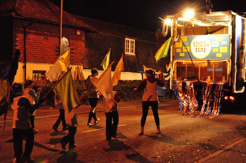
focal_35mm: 52
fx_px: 358
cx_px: 123
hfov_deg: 37.9
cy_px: 82
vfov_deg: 25.7
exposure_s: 1/80
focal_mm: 35
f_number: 4.5
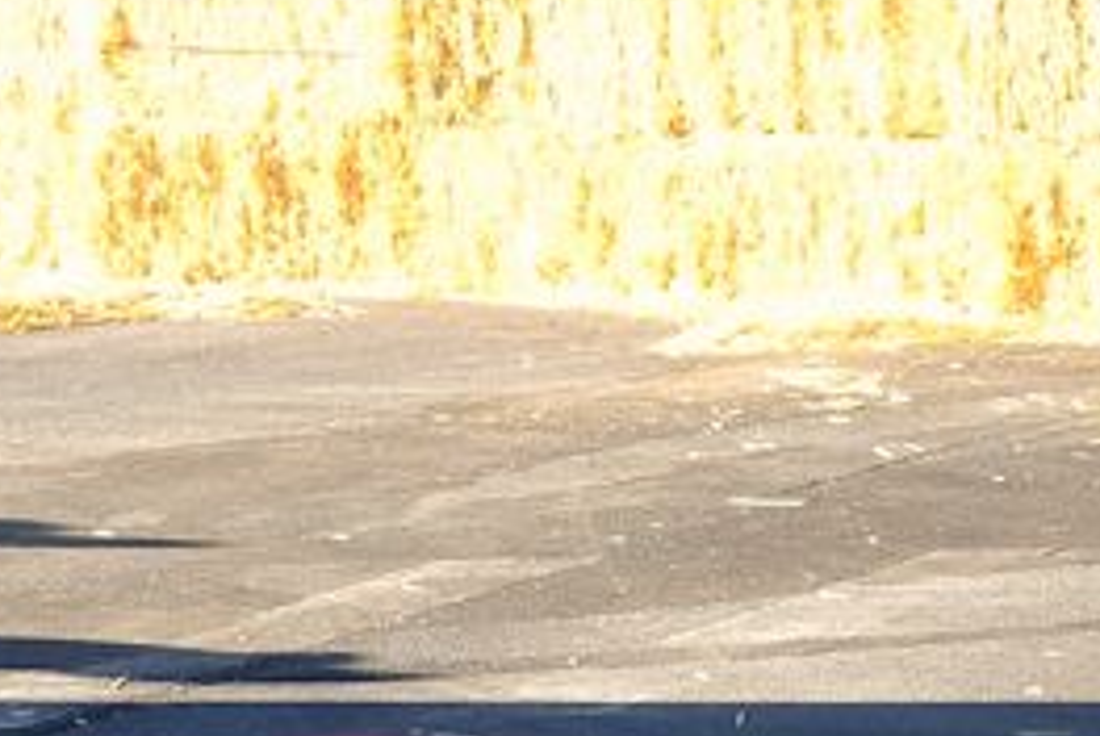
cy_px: -527
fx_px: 10461
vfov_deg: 4.0
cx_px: -770
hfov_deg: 5.9
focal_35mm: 342
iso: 800
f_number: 3.6
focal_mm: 50
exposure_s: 1/1600
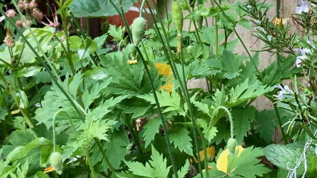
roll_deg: -0.1
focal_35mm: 81
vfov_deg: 14.3
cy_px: -52
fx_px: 681
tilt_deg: -4.4
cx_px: 256
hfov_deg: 25.7
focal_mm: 4.15
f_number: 2.2
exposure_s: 1/33
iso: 32
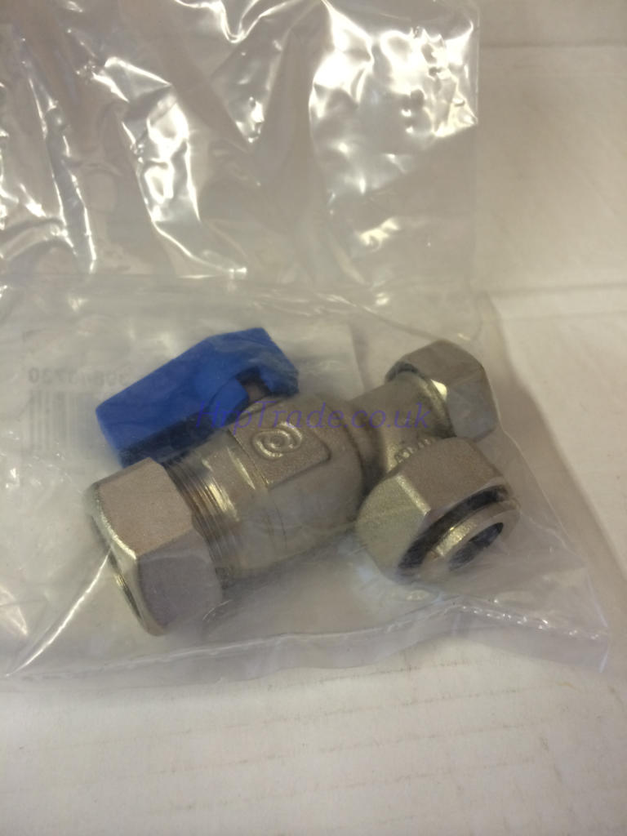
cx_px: 314
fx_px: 725
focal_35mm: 30
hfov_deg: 46.8
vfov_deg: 60.0
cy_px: 418
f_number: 2.2
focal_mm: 4.12
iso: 125
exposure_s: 1/33
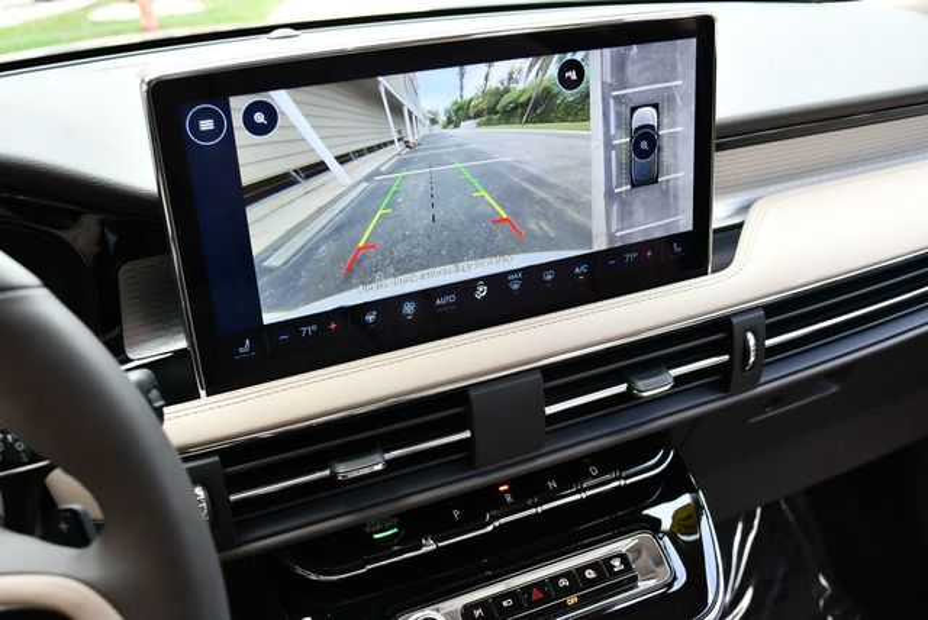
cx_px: 464
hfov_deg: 53.1
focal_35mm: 36
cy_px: 310
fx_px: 929
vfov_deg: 36.9
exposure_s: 1/250
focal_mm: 18
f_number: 3.5
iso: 500
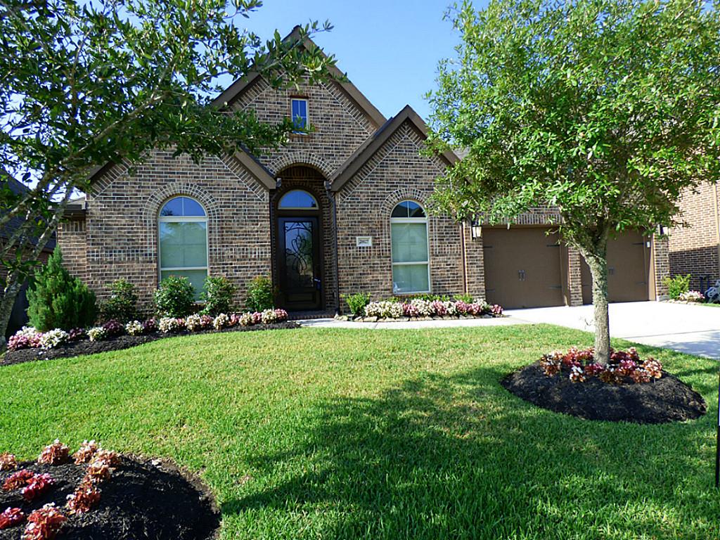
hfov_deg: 81.7
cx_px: 360
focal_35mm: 20
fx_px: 416
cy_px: 270
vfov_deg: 66.0
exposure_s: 1/640
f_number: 2.8
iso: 100
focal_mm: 3.58
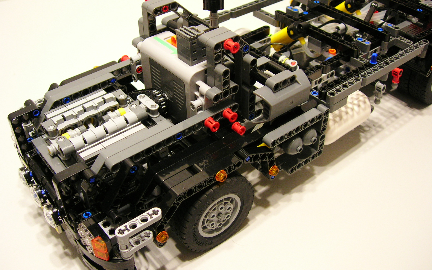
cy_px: 122
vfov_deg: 31.2
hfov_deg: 48.2
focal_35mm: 41
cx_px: 216
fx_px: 483
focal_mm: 7.8
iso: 115
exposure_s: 1/3.8
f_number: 2.8
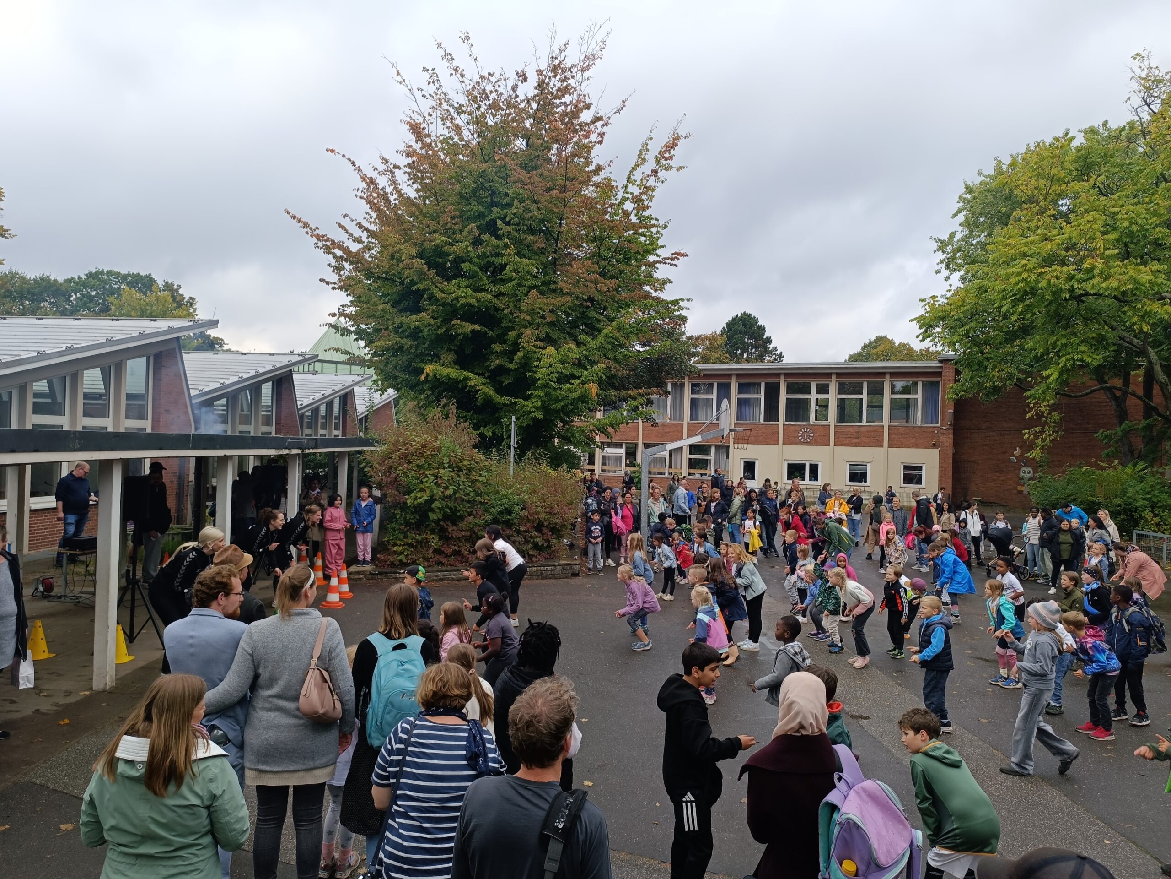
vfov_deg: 56.8
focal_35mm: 24
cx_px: 586
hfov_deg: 71.6
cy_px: 440
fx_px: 812
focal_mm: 6.14
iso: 50
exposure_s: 1/164
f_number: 1.65
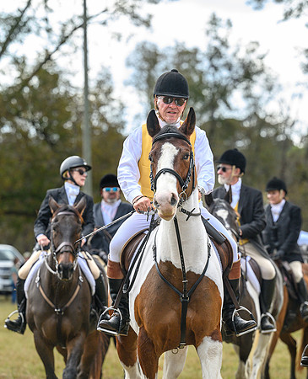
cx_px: 142
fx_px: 1978
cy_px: 190
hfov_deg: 8.9
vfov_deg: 11.0
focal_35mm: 175
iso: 640
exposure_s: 1/1000
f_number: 3.5
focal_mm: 125
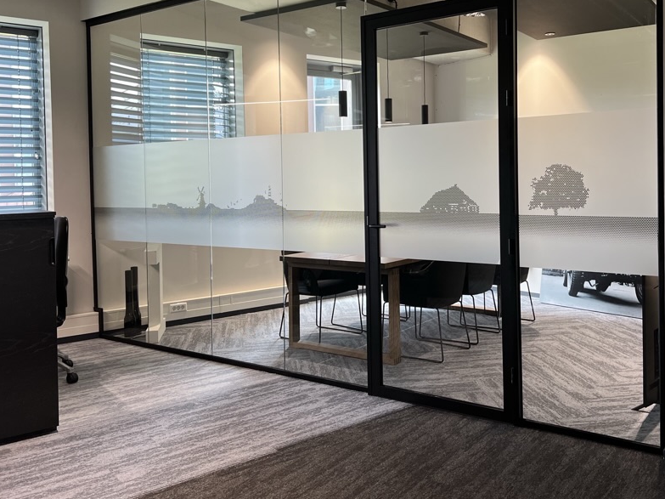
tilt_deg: +0.0
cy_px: 189
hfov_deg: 53.9
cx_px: 364
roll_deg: +2.0
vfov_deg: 41.5
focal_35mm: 34
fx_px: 653
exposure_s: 1/100
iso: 100
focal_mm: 5.7
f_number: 1.5
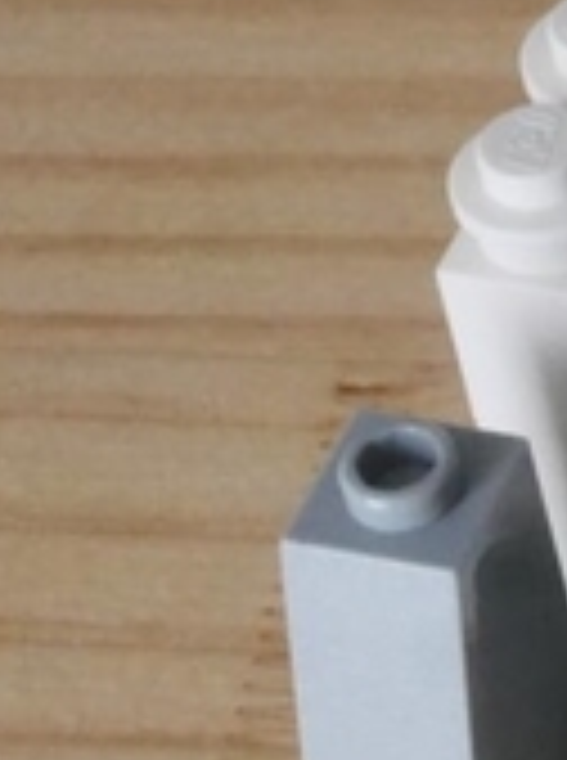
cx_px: 1449
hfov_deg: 7.2
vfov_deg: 10.4
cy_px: 443
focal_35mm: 190
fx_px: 4165
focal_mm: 20
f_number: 14
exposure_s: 1/60
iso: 3200
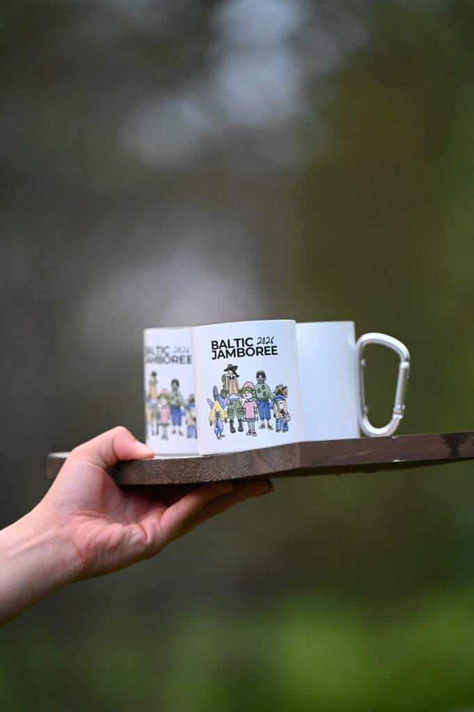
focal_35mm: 200
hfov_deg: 6.9
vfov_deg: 10.3
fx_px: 3956
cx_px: 237
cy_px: 356
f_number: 2.8
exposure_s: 1/800
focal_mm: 200
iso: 2500
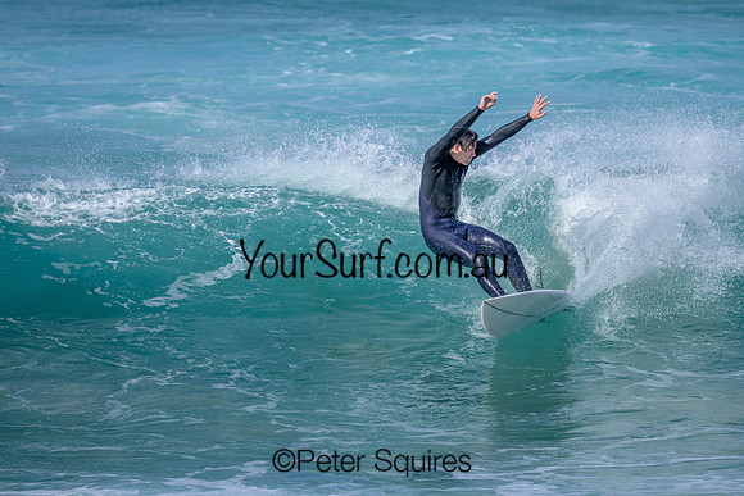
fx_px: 19689
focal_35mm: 952
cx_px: 393
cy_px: 216
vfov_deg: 1.4
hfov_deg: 2.2
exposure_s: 1/2000
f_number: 6.3
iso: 200
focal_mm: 800
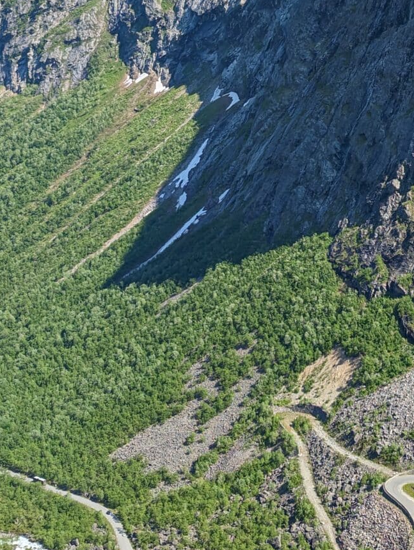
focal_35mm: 89
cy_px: 56
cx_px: 351
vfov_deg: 21.5
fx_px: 1416
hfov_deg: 16.5
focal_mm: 6.81
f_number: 1.85
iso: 45
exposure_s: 1/1406
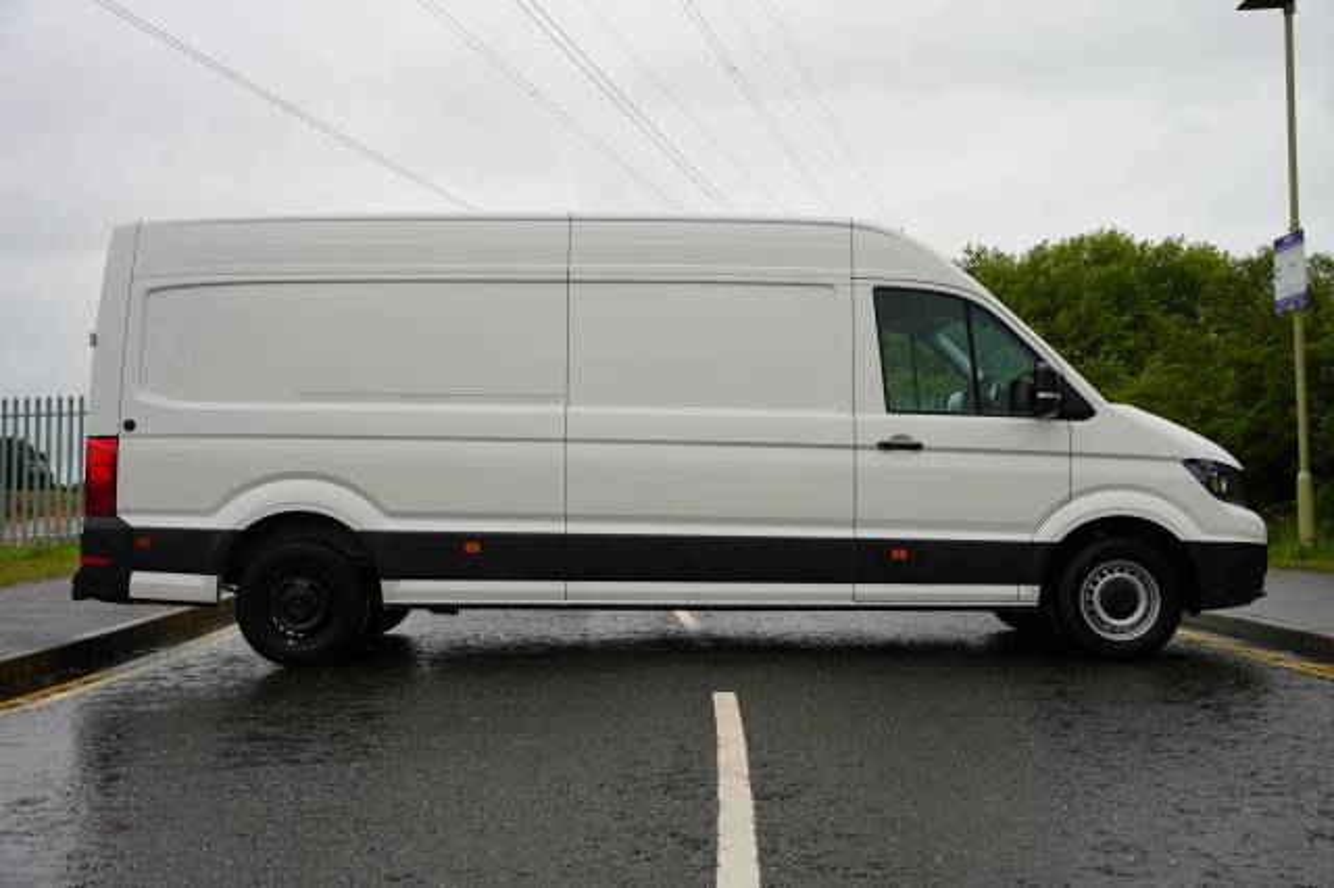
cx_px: 667
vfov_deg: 33.1
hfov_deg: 48.1
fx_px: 1496
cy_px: 444
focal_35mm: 40
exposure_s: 1/125
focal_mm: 40.4
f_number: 5
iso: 100
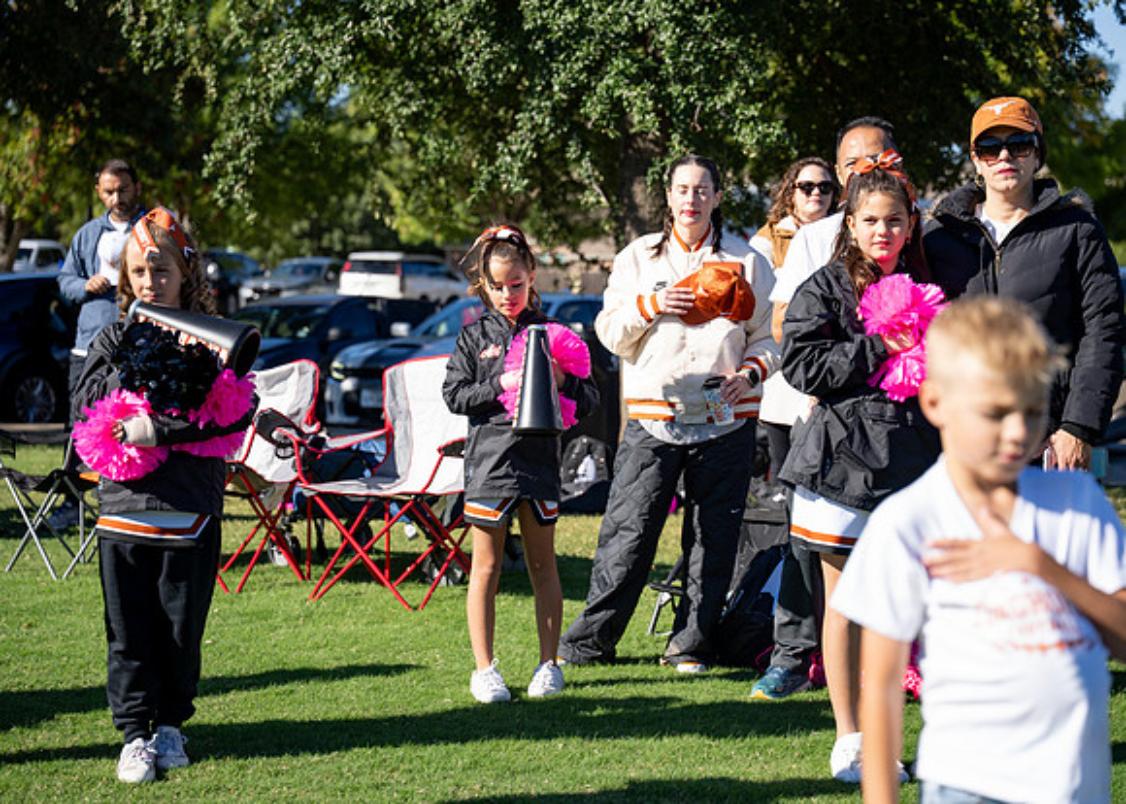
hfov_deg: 26.4
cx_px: 583
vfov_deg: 19.0
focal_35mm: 75
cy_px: 402
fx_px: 2398
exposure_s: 1/2500
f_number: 2.8
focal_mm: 70
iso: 250
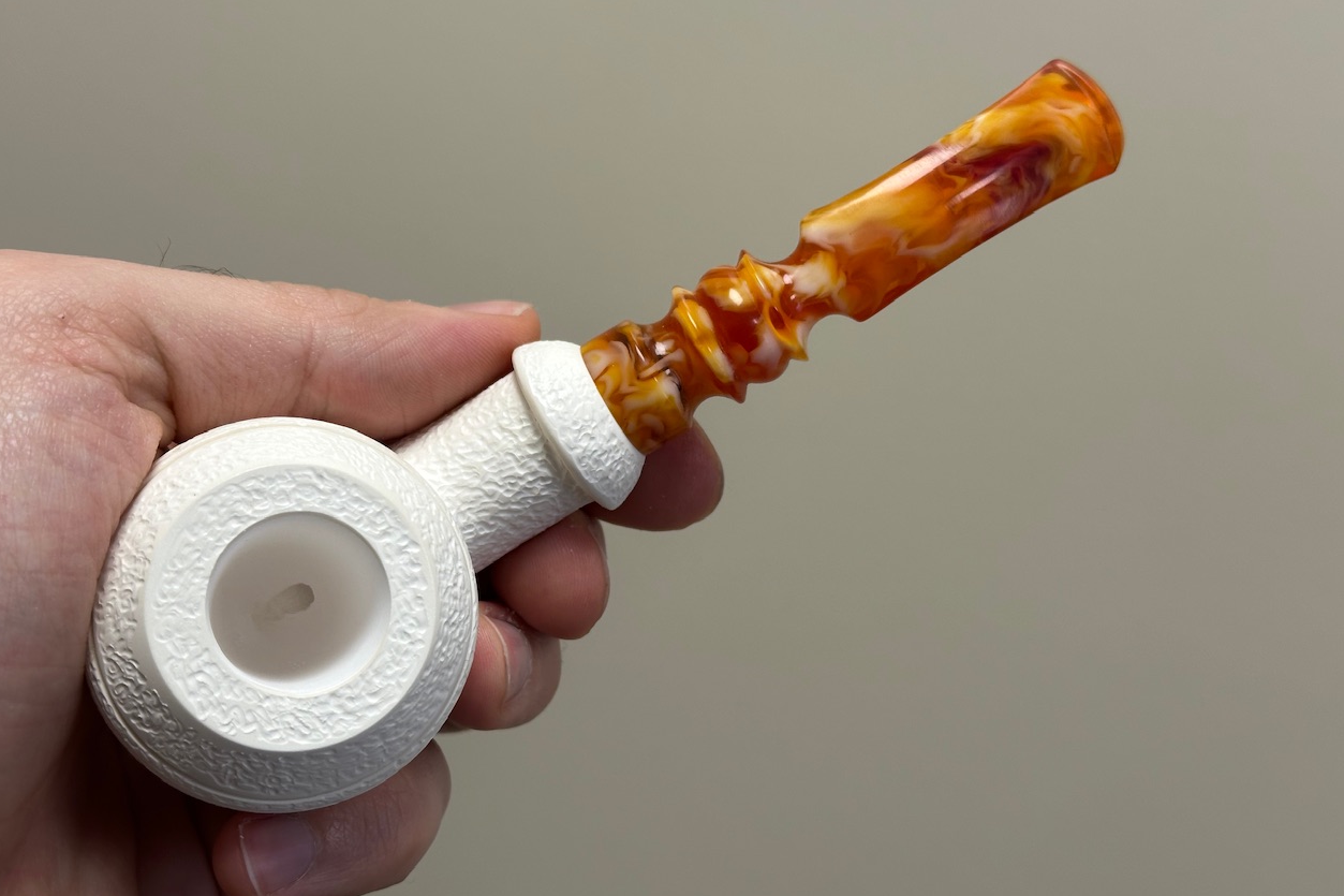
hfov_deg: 38.9
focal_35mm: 51
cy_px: 427
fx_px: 1904
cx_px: 660
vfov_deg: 26.5
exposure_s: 1/121
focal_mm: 6.86
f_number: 1.78
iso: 64
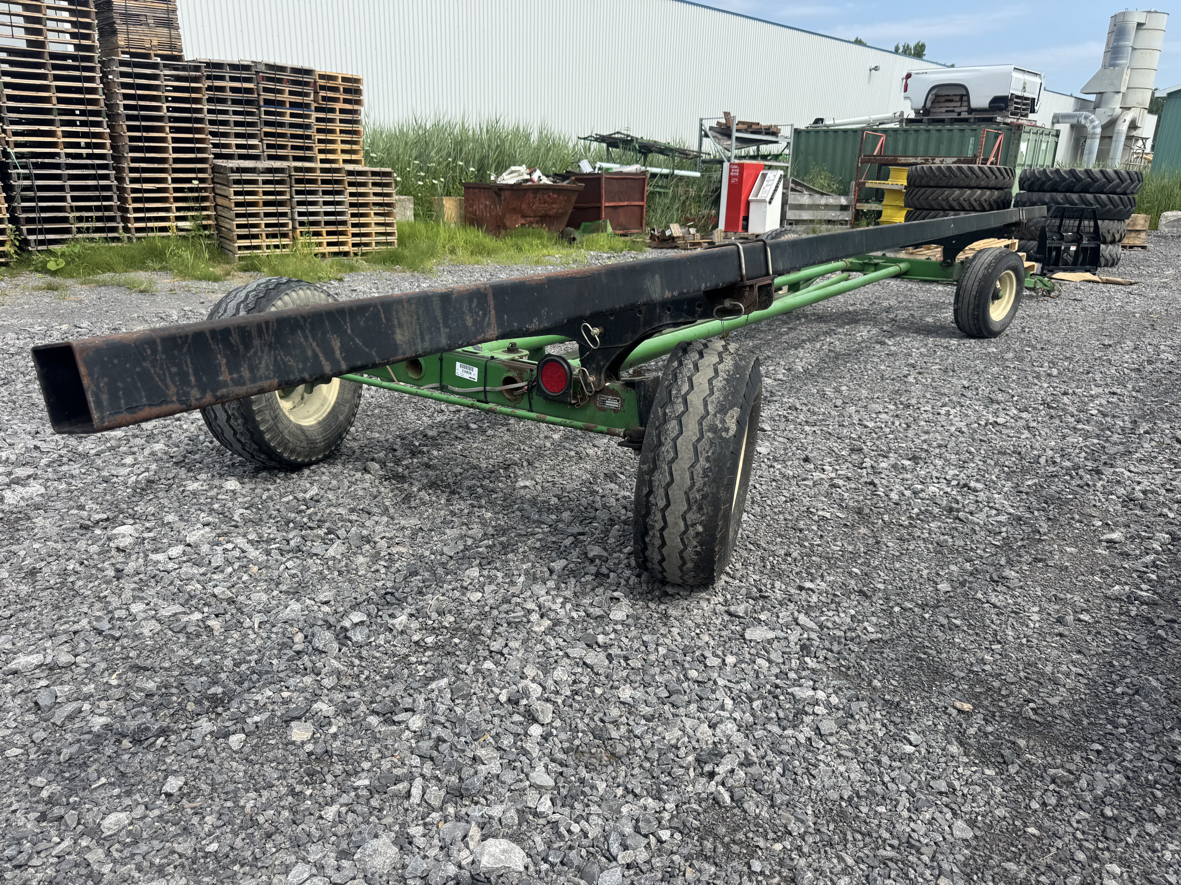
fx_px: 819
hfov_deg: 71.6
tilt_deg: -15.9
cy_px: 442
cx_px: 590
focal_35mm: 24
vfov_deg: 56.8
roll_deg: +1.5
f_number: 1.78
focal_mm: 6.76
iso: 80
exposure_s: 1/3096
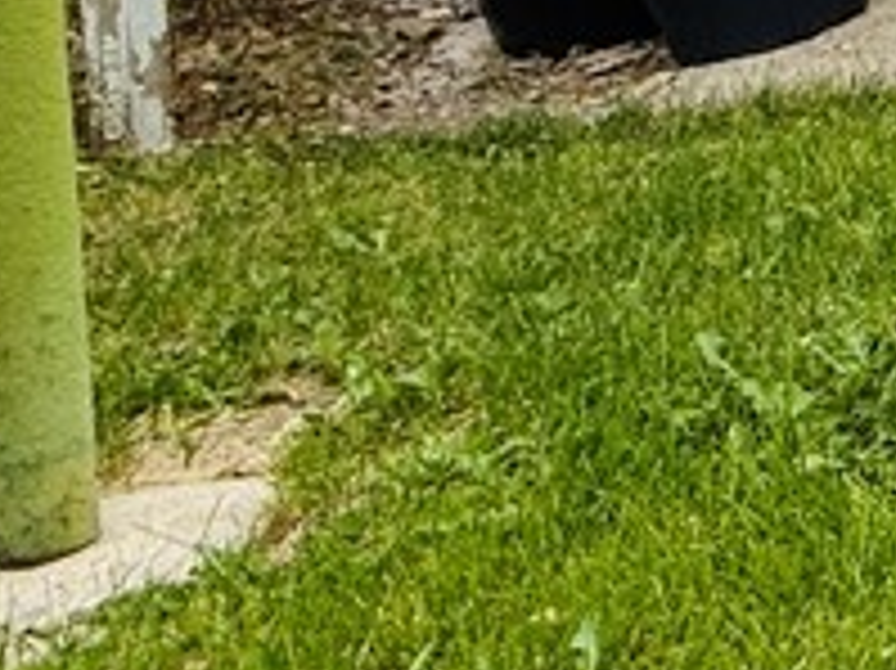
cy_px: -441
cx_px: 1873
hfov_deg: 17.5
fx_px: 1863
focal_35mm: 72
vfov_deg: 17.5
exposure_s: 1/789
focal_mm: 2.22
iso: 50
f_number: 2.2
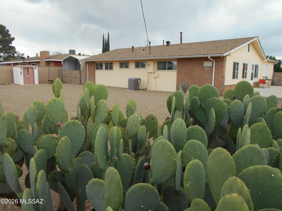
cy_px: 106
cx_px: 141
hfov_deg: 67.3
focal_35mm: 26
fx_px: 212
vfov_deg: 53.1
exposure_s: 1/500
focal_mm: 4.6
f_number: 3.2
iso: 80
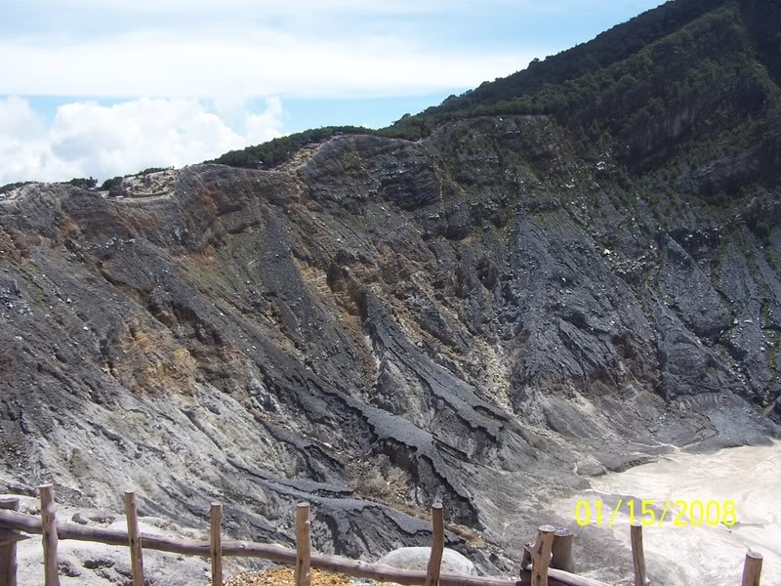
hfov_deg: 49.0
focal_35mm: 38
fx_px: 857
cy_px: 293
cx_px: 390
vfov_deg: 37.7
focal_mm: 6.3
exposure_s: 1/750
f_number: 4
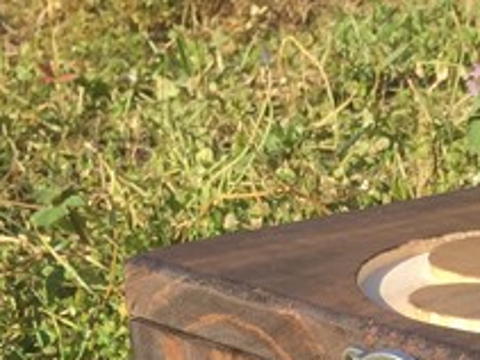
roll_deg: -2.2
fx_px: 1524
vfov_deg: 12.5
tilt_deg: -24.3
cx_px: 548
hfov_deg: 17.2
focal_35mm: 110
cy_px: 597
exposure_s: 1/1236
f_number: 2.2
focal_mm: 4.15
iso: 32
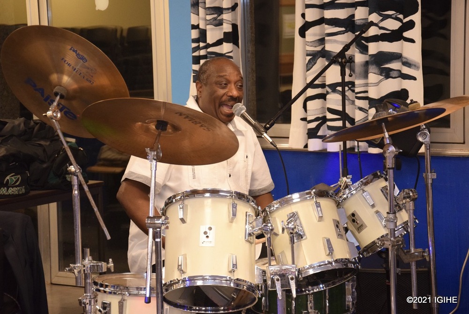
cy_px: 157
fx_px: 1369
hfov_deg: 19.4
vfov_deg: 13.1
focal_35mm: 105
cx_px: 234
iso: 1800
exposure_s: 1/60
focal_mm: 70
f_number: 5.3
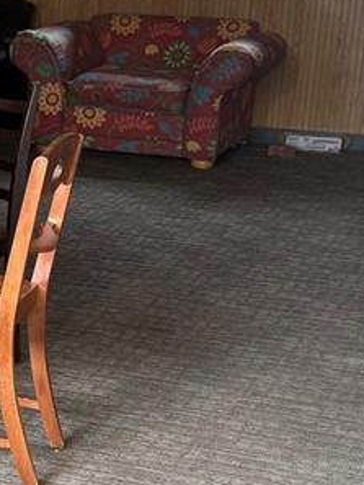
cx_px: -15
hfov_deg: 15.0
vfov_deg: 20.1
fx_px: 1359
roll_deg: -0.7
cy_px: 354
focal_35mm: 97
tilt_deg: -20.3
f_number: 1.78
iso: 125
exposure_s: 1/60
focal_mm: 6.76
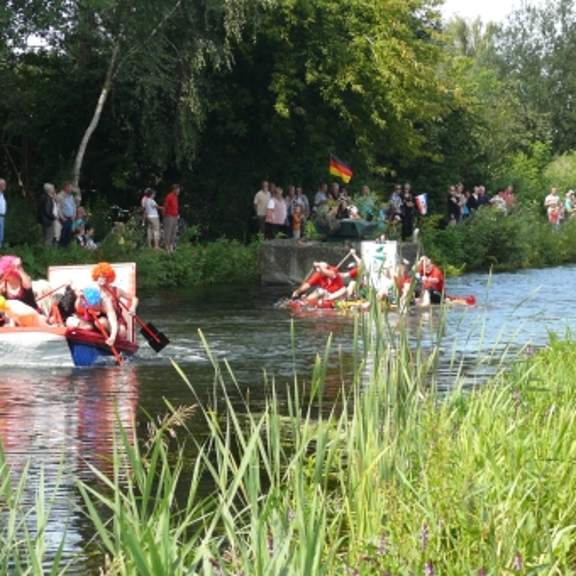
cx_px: 200
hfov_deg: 13.8
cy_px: 269
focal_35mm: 126
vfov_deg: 13.8
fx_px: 2372
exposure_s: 1/500
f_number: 3.2
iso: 160
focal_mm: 20.6
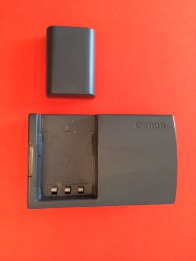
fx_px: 226
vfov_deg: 60.0
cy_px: 130
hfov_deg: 46.8
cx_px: 98
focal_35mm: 30
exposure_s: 1/15
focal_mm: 4.12
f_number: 2.2
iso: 320
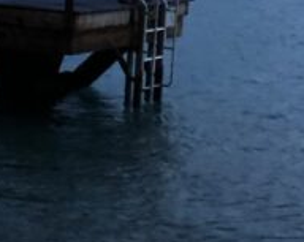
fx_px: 1312
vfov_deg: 10.5
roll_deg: -0.1
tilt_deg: -6.7
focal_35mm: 146
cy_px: 24
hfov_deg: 12.0
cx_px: -263
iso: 50
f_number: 1.8
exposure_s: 1/17
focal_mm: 3.99
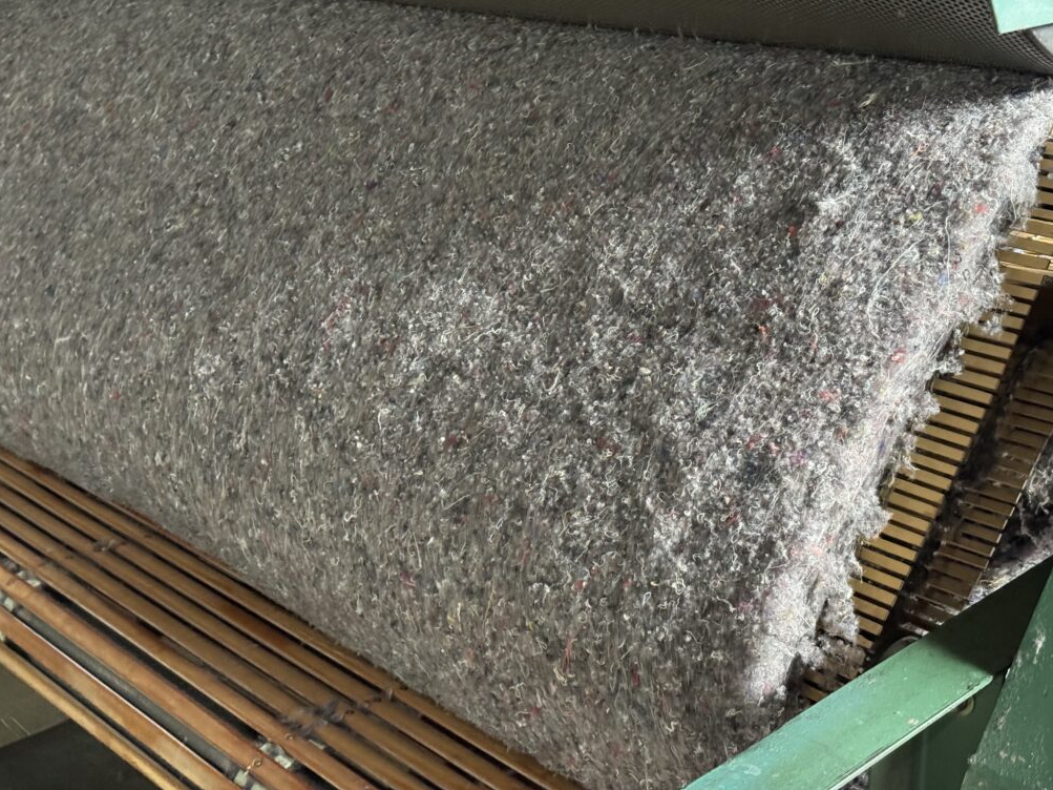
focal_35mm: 49
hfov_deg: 38.9
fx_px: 1490
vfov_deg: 29.7
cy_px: 388
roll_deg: +0.7
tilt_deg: -21.5
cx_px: 524
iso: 640
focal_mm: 6.76
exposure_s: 1/30
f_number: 1.78
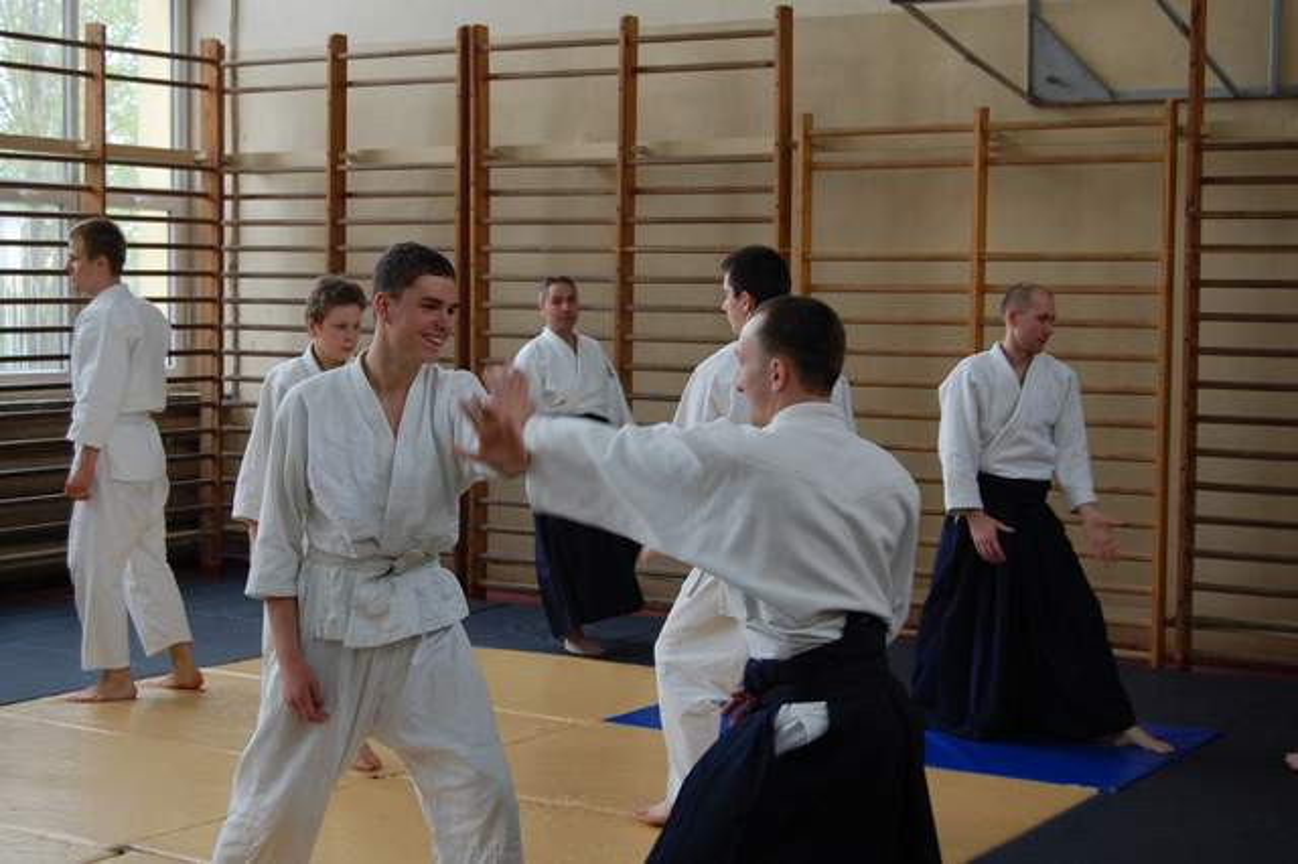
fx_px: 2054
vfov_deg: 23.8
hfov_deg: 35.1
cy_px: 432
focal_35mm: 57
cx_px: 649
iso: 400
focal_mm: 38
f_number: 5
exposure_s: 1/100
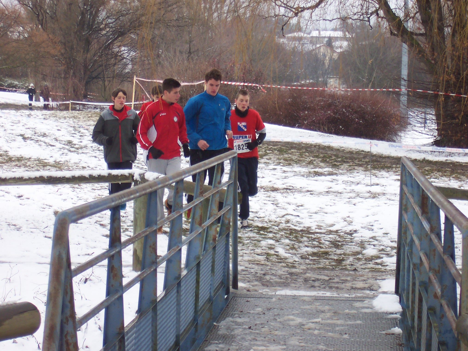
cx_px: 234
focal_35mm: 144
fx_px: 1947
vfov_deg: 10.3
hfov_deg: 13.7
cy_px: 176
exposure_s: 1/250
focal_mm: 22.4
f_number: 4.9
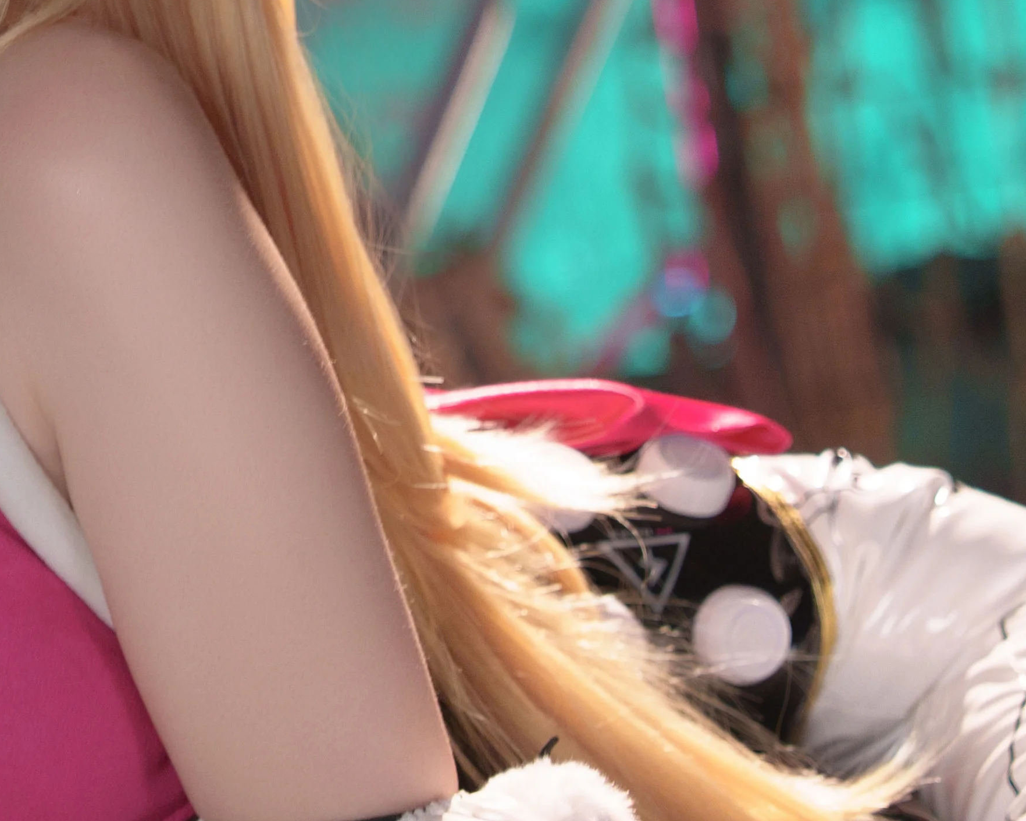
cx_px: -26
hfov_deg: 7.4
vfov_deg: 5.9
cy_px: 173
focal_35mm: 261
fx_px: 7925
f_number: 2.8
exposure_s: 1/80
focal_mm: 70
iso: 640
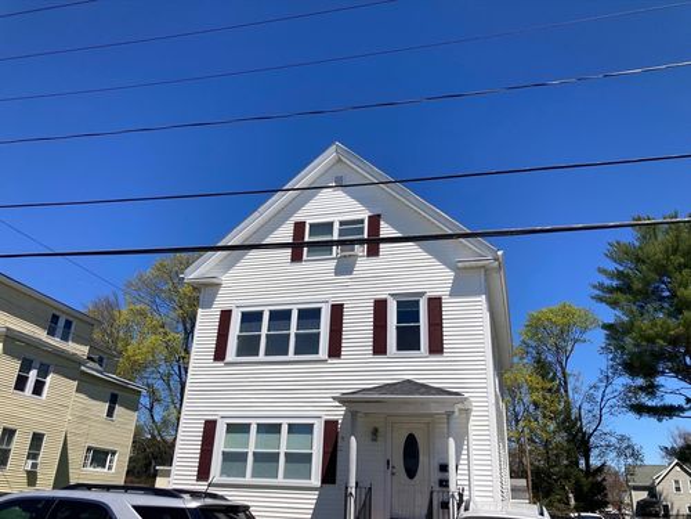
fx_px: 559
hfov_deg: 63.4
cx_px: 346
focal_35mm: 28
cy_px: 260
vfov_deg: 49.7
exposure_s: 1/3040
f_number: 1.8
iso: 20
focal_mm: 3.99
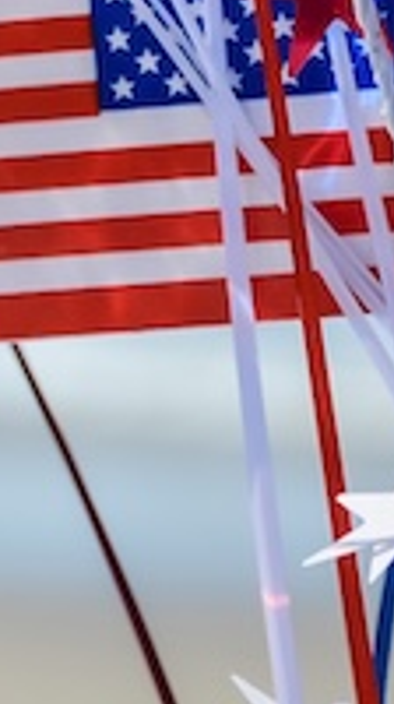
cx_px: -225
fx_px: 7044
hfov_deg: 3.2
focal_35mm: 378
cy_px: -259
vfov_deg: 5.7
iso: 200
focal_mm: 48
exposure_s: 1/2000
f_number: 4.8
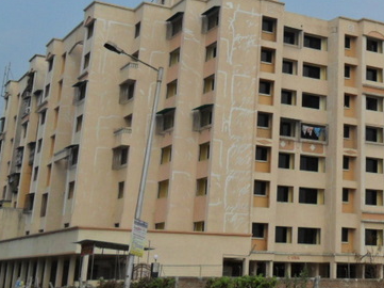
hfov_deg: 26.3
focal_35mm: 71
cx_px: 362
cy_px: 32
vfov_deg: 20.3
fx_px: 787
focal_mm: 5.7
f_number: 3.7
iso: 100
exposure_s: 1/1000
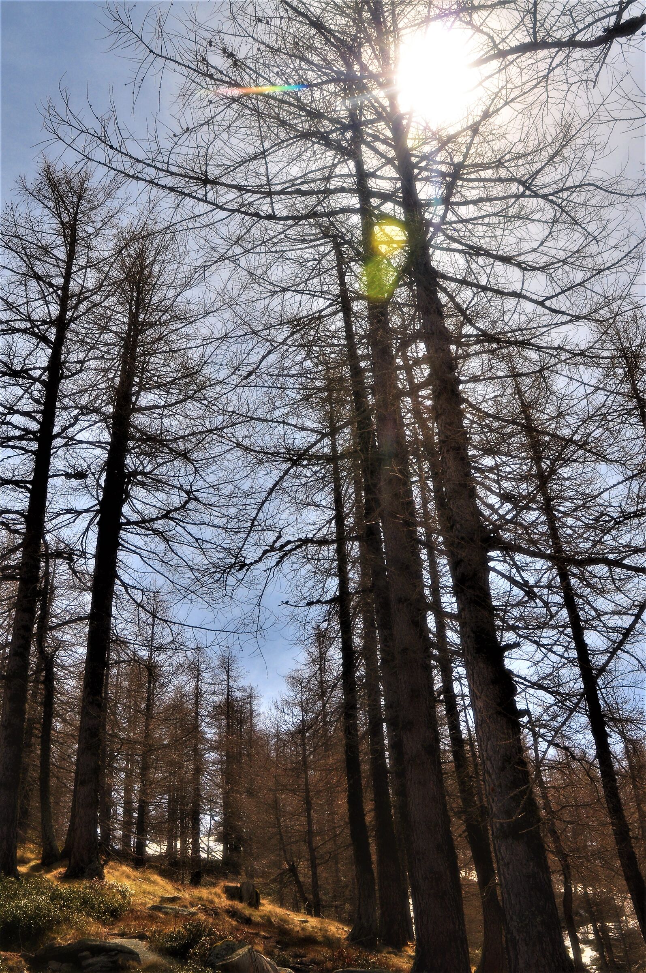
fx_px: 1133
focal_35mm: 42
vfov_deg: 46.4
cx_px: 323
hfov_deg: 31.8
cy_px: 486
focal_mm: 28
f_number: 11
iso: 200
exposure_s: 1/500
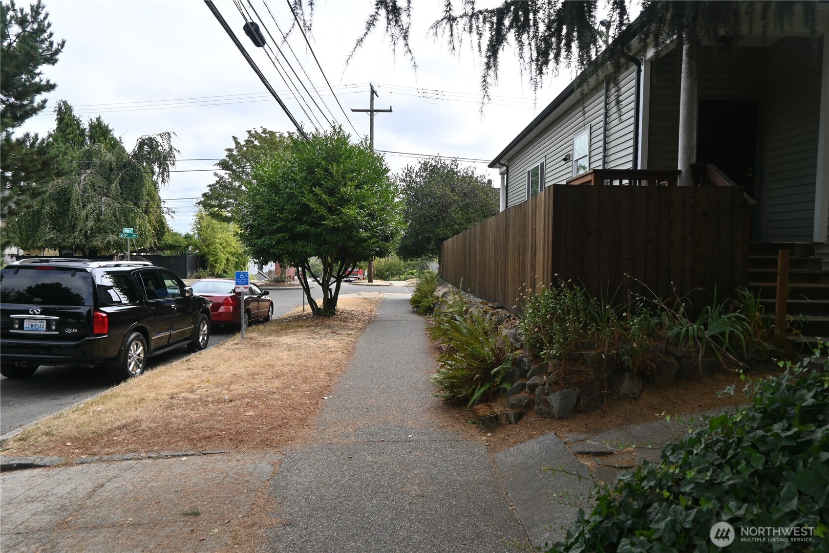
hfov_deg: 73.7
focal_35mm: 24
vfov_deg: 53.1
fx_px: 553
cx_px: 414
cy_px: 276
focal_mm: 16
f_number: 7.1
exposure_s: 1/200
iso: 100
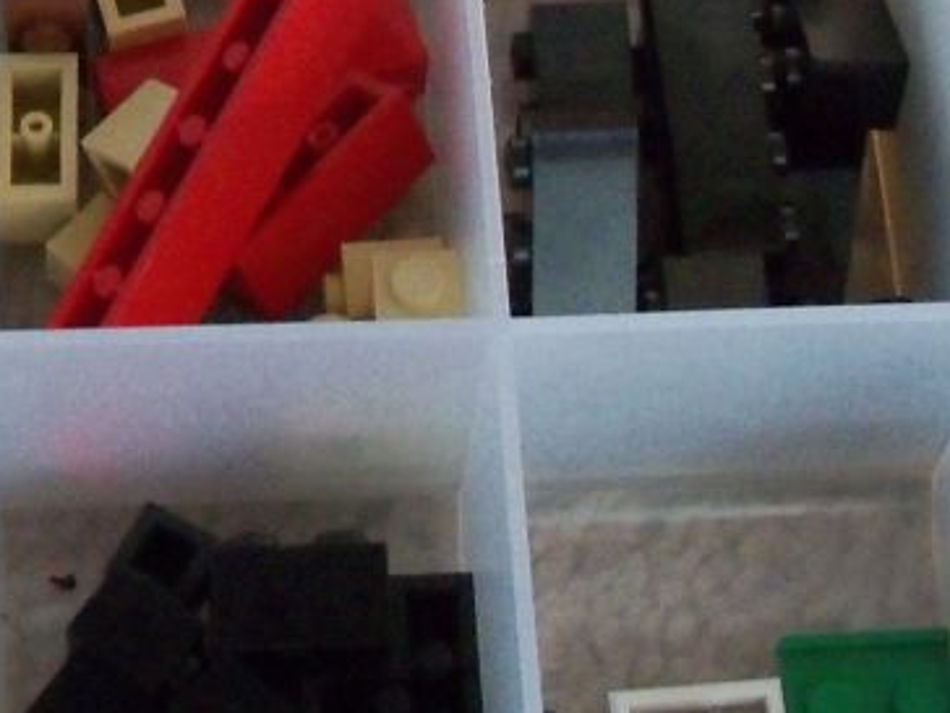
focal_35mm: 117
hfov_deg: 16.5
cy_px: -31
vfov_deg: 12.5
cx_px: 34
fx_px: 3211
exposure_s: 1/40
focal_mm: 6.2
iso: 640
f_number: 3.5
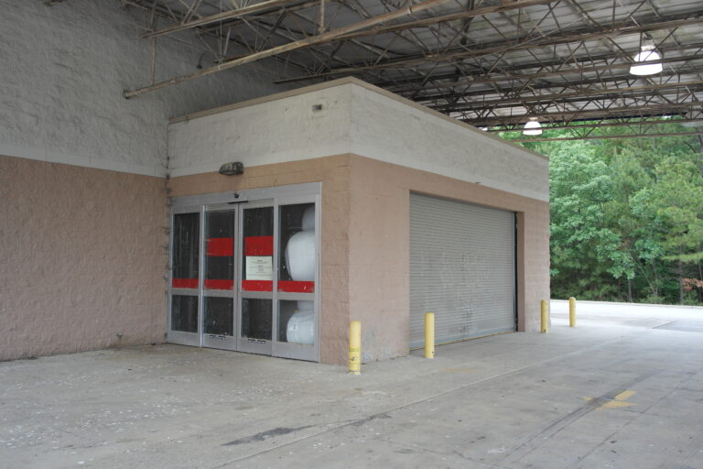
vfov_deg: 43.6
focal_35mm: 30
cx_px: 352
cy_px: 234
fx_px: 586
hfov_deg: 61.9
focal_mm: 20
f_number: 3.5
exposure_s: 1/80
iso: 200
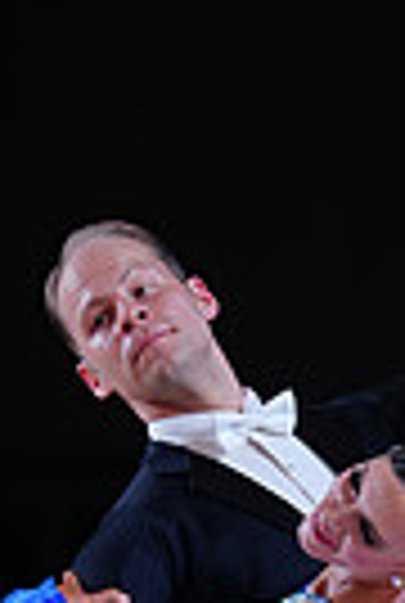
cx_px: 358
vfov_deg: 2.4
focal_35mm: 863
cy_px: 837
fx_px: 14487
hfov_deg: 1.6
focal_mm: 200
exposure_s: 1/500
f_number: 2.8
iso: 640
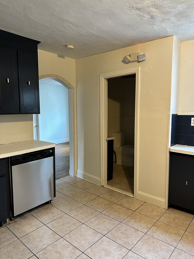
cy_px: 130
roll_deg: -0.2
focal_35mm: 24
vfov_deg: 71.6
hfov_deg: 56.8
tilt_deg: -5.9
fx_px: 179
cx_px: 97
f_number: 1.78
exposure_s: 1/60
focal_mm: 6.86
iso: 500
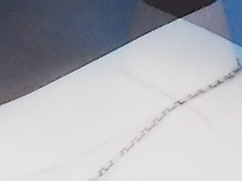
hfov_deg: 8.6
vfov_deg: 6.5
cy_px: 37
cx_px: 154
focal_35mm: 229
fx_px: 1601
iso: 200
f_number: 3.3
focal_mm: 4.1
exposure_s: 1/30
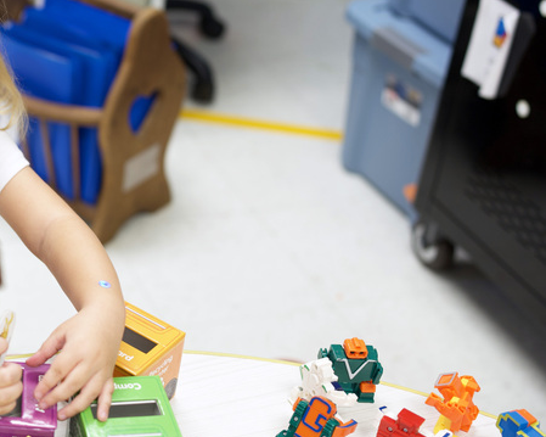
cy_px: 159
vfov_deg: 20.4
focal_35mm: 75
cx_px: -69
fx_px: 1212
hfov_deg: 23.6
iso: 200
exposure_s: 1/50
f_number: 2
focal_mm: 35
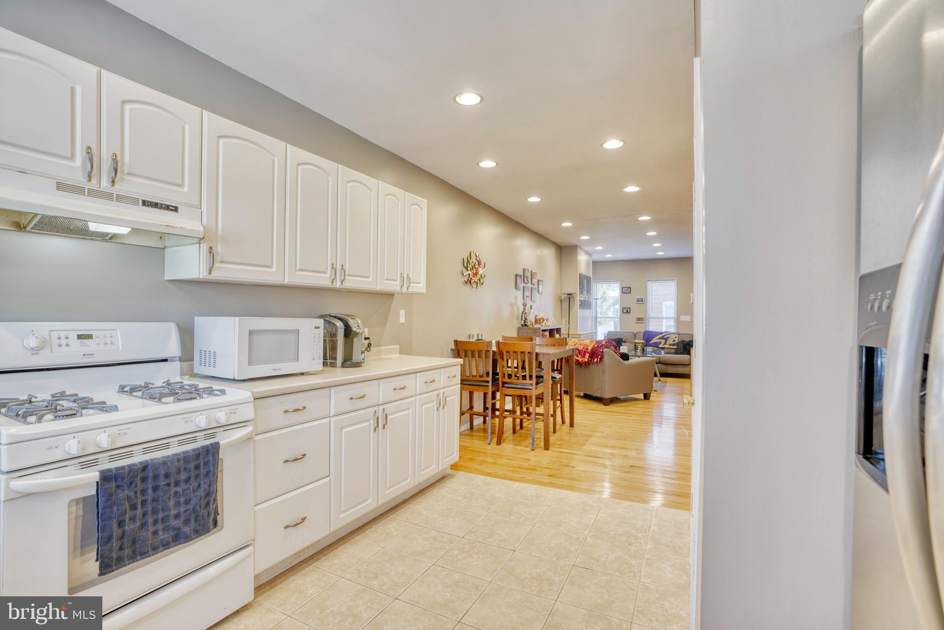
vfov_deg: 73.8
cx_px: 472
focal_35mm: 16
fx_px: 420
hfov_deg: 96.7
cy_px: 315
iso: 640
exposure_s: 1/250
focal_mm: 16
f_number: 7.1
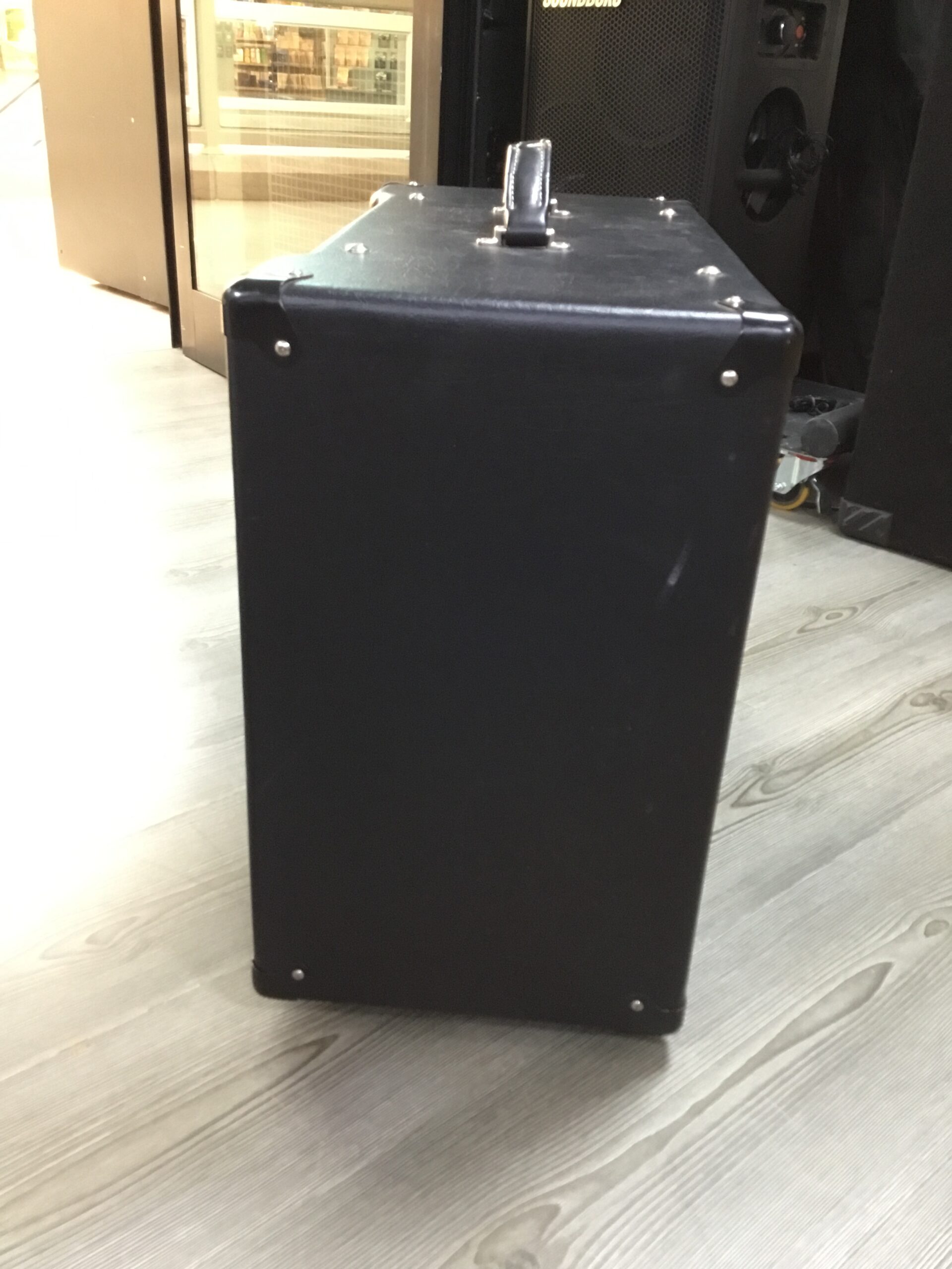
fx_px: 1137
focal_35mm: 31
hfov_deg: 45.4
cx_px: 476
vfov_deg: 58.4
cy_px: 634
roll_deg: -2.6
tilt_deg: -26.1
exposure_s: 1/17
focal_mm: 3.3
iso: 400
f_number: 2.4
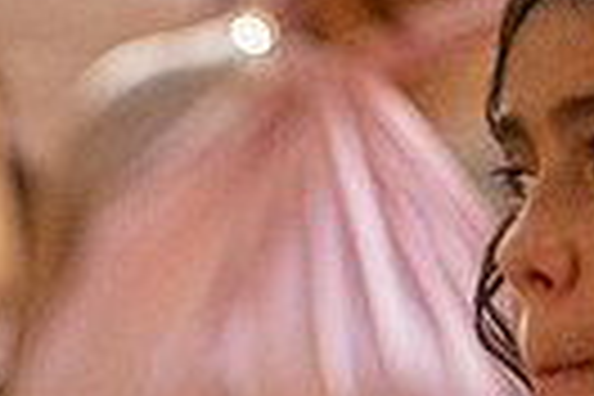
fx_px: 14469
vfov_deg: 1.6
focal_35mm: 877
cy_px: 700
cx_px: -338
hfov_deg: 2.3
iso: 2000
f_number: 2.8
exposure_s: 1/200
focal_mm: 200
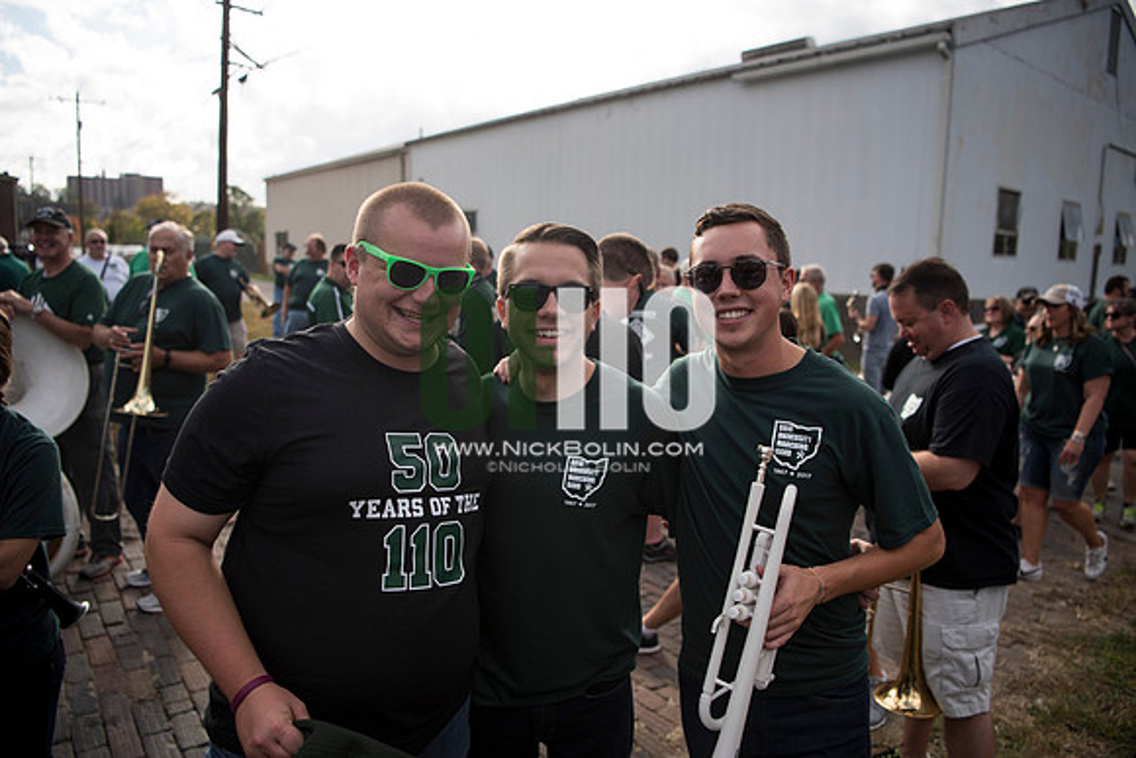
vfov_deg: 53.2
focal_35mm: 24
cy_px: 379
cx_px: 568
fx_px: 757
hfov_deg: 73.7
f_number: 2.8
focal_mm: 24
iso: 250
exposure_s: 1/2000
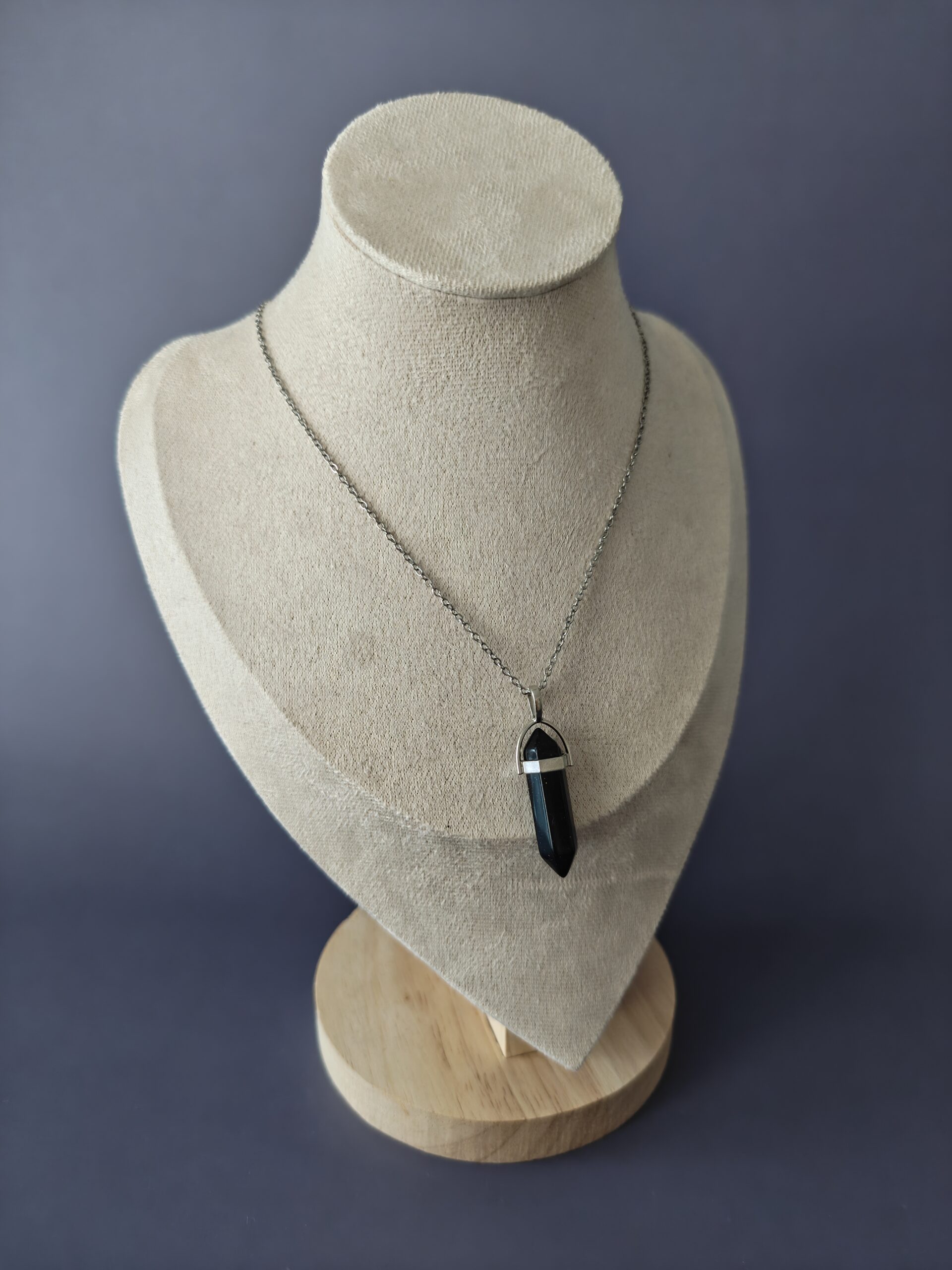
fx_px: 880
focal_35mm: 24
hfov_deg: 56.8
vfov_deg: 71.6
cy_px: 635
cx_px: 476
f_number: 1.68
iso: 386
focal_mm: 6.57
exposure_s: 1/50
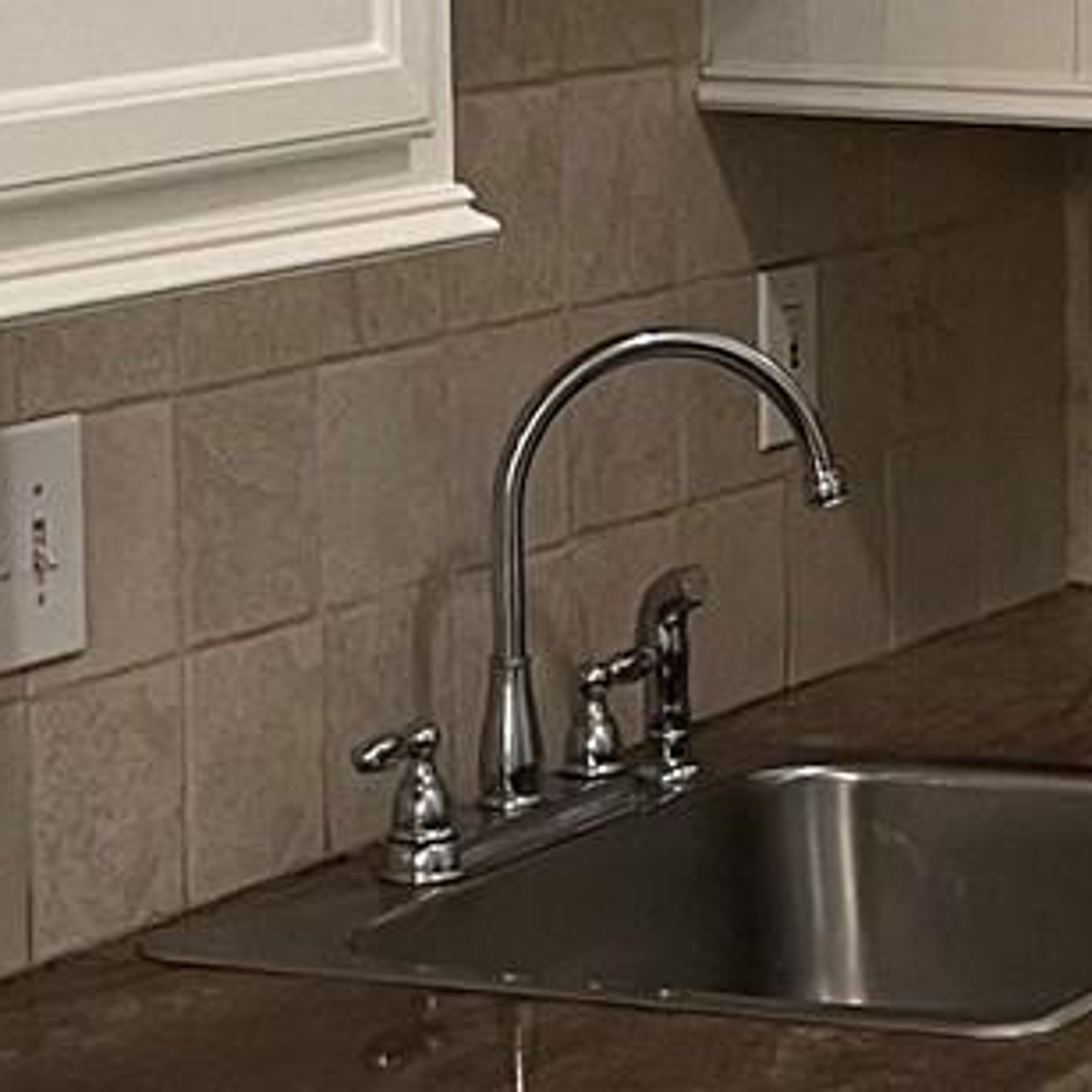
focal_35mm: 153
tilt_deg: -5.4
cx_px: 947
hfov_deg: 11.4
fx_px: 5461
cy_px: 252
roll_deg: +0.4
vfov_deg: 11.4
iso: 125
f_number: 1.6
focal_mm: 4.2
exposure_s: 1/60
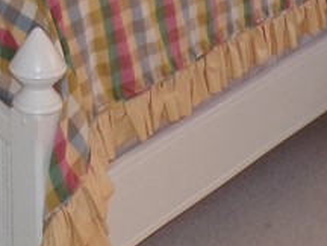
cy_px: -225
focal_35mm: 114
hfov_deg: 16.9
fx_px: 1077
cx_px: 2
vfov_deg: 11.8
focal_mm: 4.3
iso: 200
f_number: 3
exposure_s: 1/34
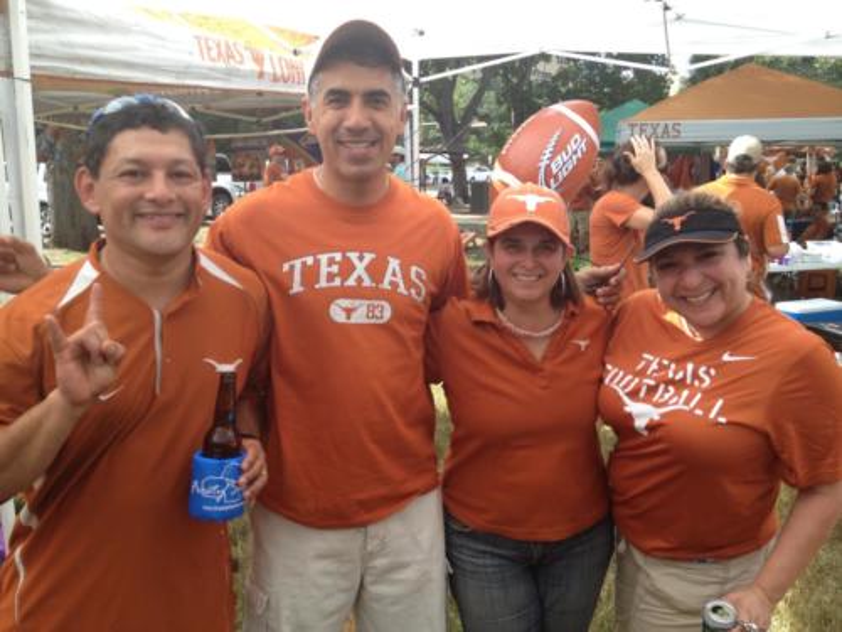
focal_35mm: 35
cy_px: 316
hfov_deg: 52.6
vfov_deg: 40.7
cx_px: 421
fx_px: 851
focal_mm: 4.28
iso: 64
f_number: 2.4
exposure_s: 1/400
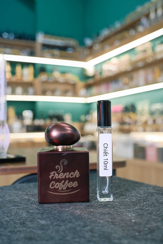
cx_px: 82
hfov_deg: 35.5
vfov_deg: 51.3
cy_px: 122
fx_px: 255
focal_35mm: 38
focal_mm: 25
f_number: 3.2
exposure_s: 1/100
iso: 2000
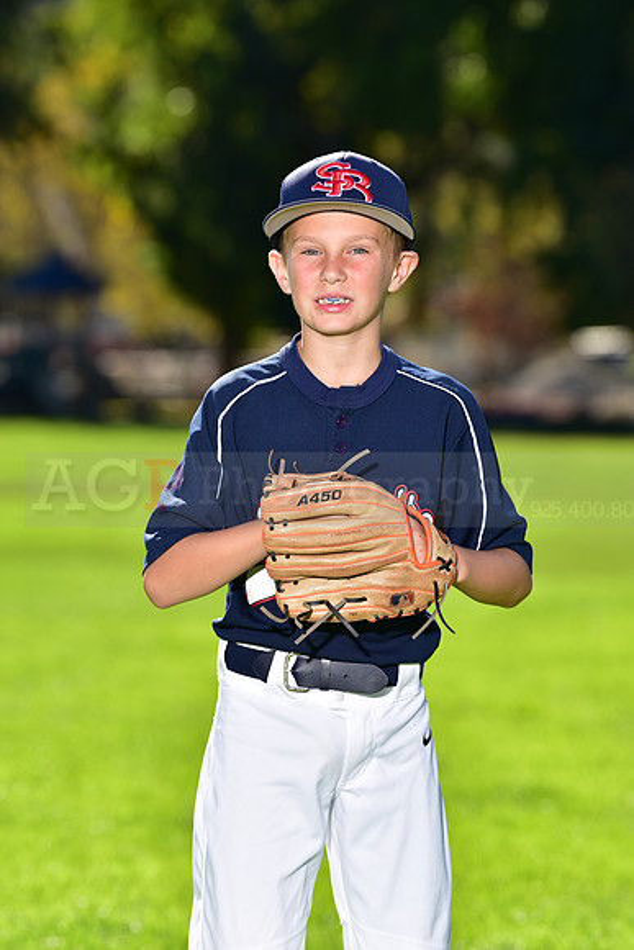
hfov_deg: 6.9
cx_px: 317
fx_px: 5280
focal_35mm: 200
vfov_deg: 10.3
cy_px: 475
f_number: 5.6
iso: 80
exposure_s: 1/250
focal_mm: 200
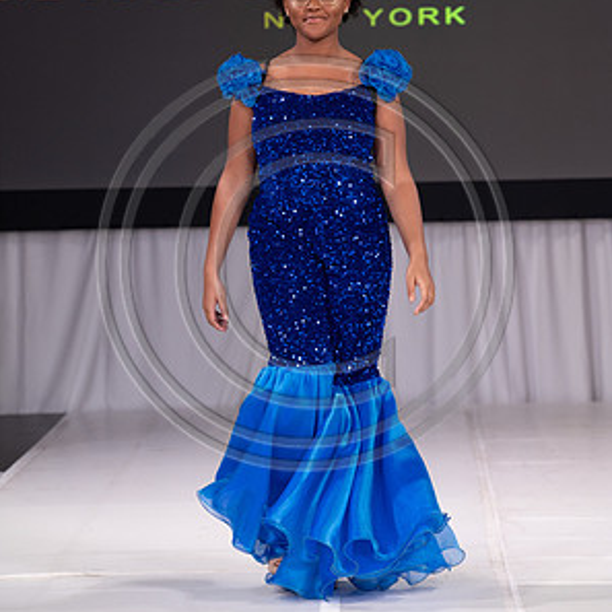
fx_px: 3860
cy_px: 262
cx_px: 306
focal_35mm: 193
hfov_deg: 9.1
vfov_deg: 9.1
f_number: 5.6
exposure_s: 1/400
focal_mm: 150
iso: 2000
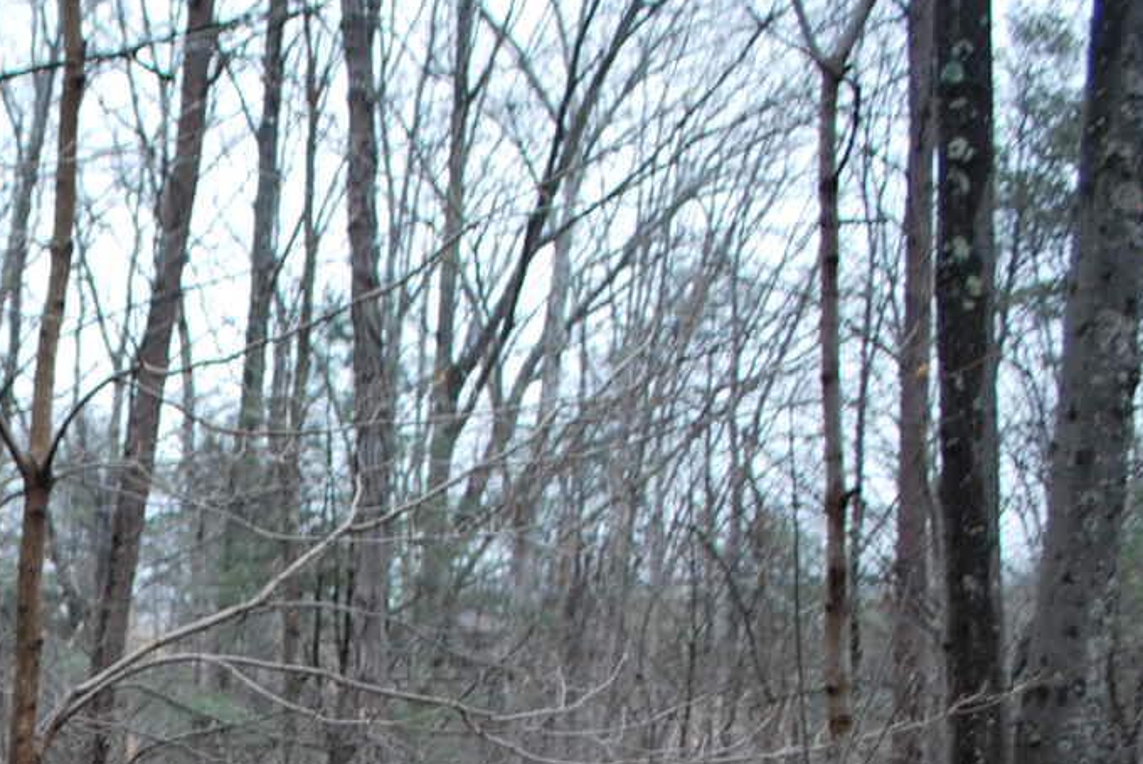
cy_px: 895
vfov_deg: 17.0
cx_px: -333
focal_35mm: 77
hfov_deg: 23.3
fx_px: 2447
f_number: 3.5
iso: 200
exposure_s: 1/160
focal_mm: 18
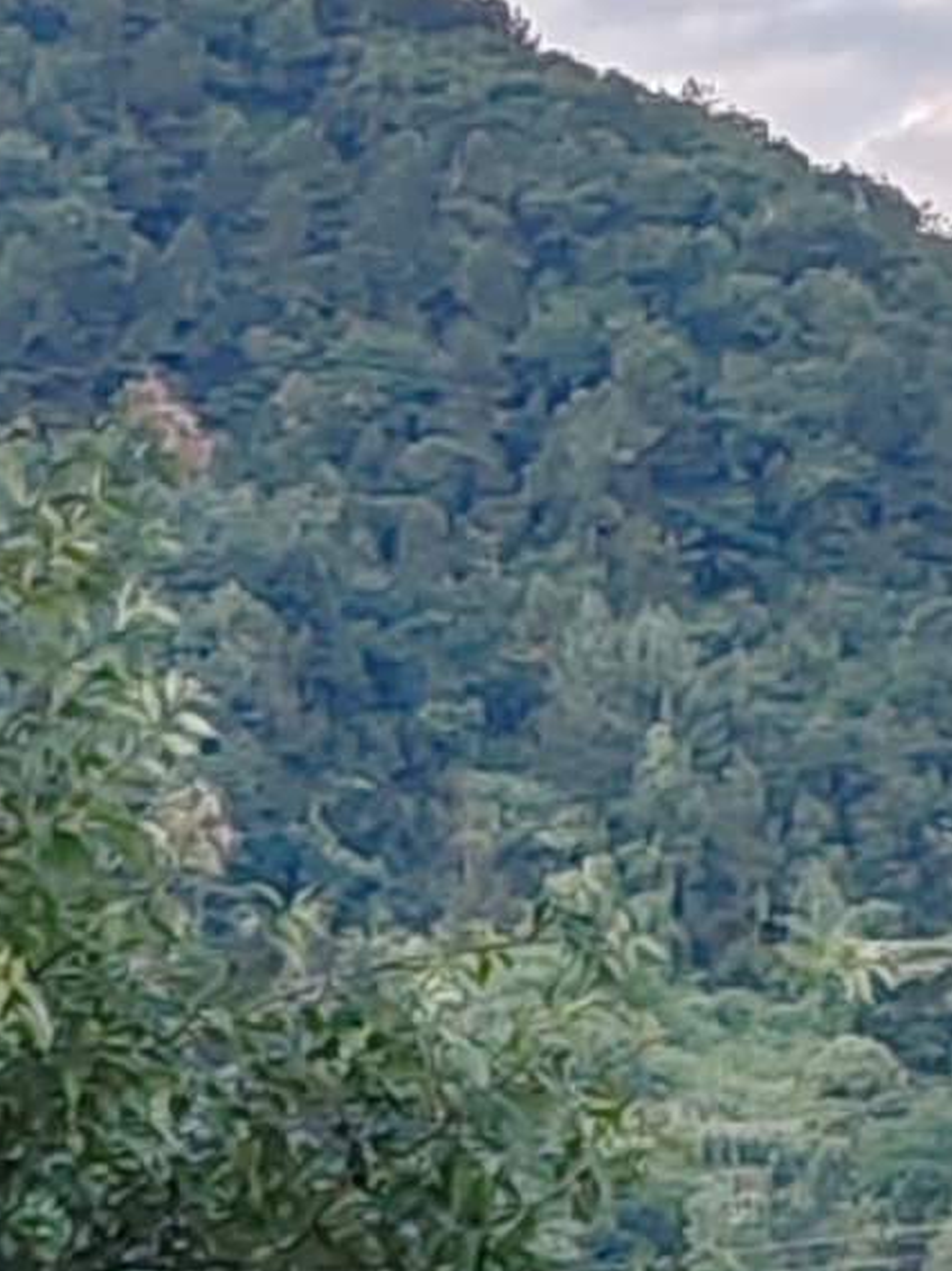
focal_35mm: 395
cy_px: 3303
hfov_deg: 3.7
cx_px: 1949
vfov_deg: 4.9
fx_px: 14495
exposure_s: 1/110
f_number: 1.9
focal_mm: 6.12
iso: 50
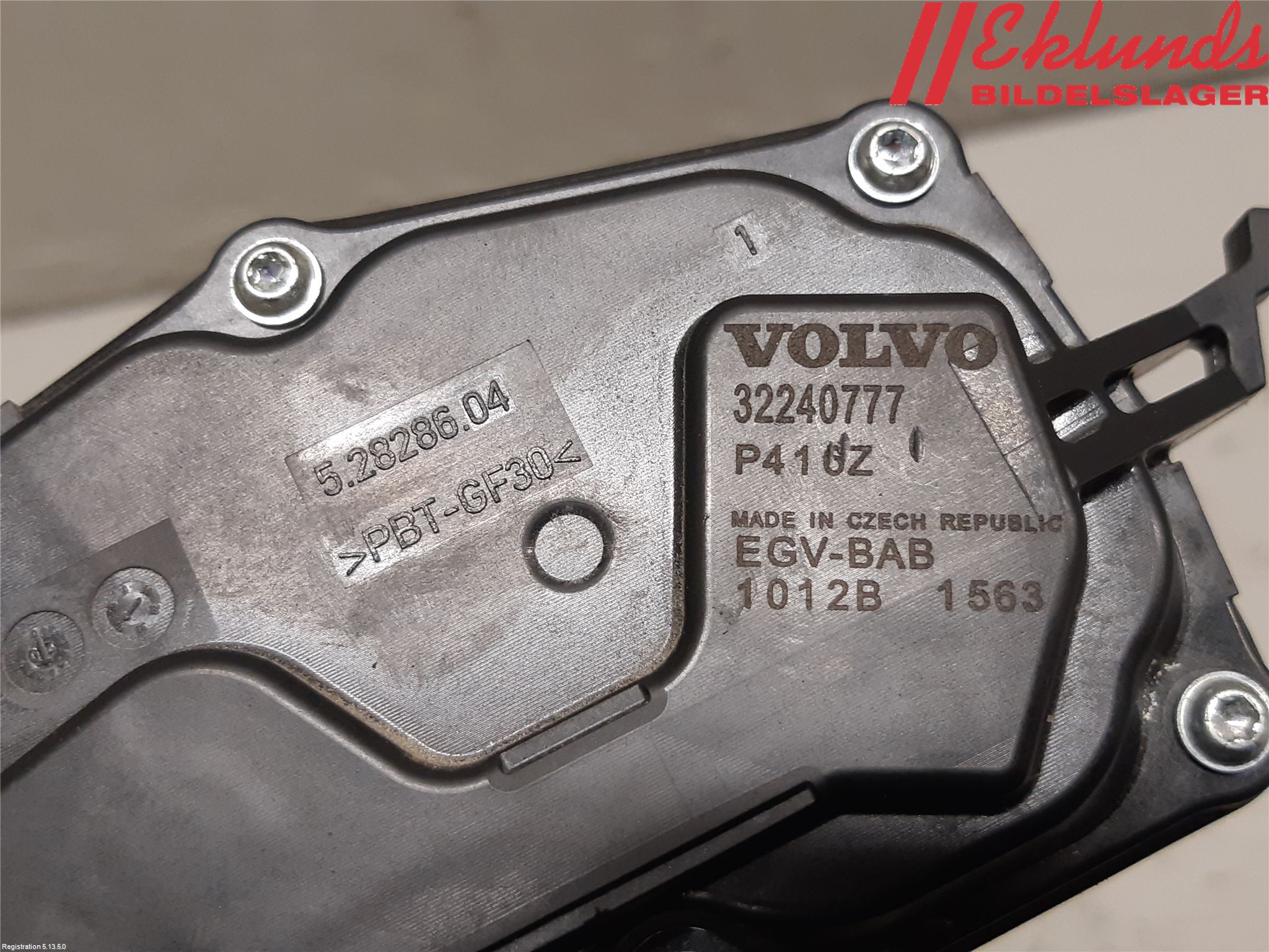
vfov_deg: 53.1
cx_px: 634
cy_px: 476
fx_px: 953
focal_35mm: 26
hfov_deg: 67.3
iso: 125
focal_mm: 3.93
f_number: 1.7
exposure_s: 1/50
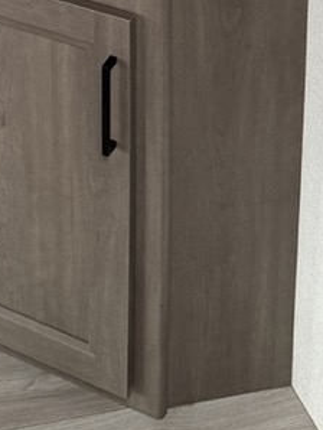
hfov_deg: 13.9
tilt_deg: -15.1
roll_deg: +1.9
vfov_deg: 16.7
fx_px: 1280
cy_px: -278
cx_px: -79
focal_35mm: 103
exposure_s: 1/60
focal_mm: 6.76
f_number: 1.78
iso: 250
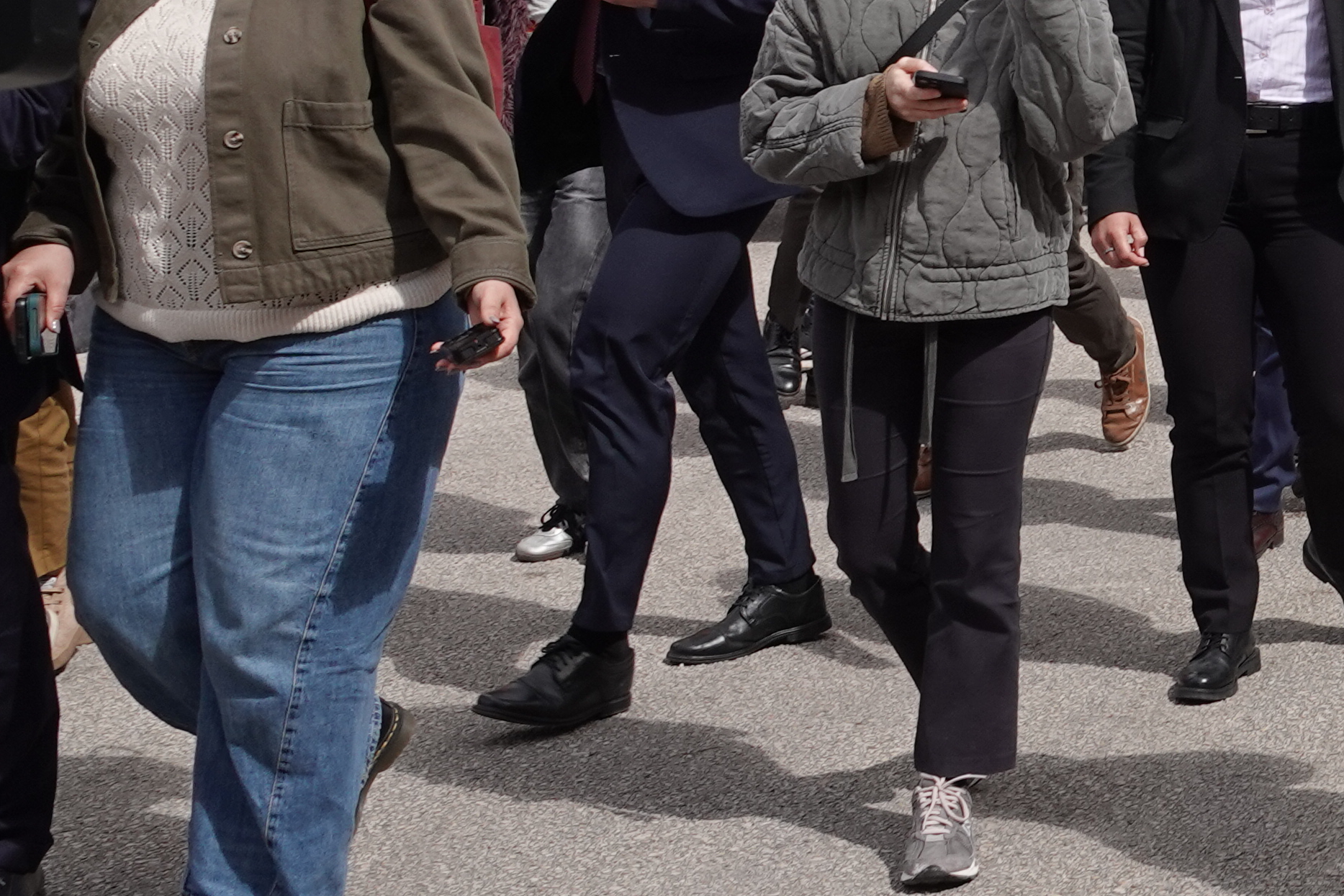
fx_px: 3173
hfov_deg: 20.8
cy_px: 6
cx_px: 1946
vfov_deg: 15.8
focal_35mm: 85
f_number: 4
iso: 100
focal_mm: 10.8
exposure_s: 1/800
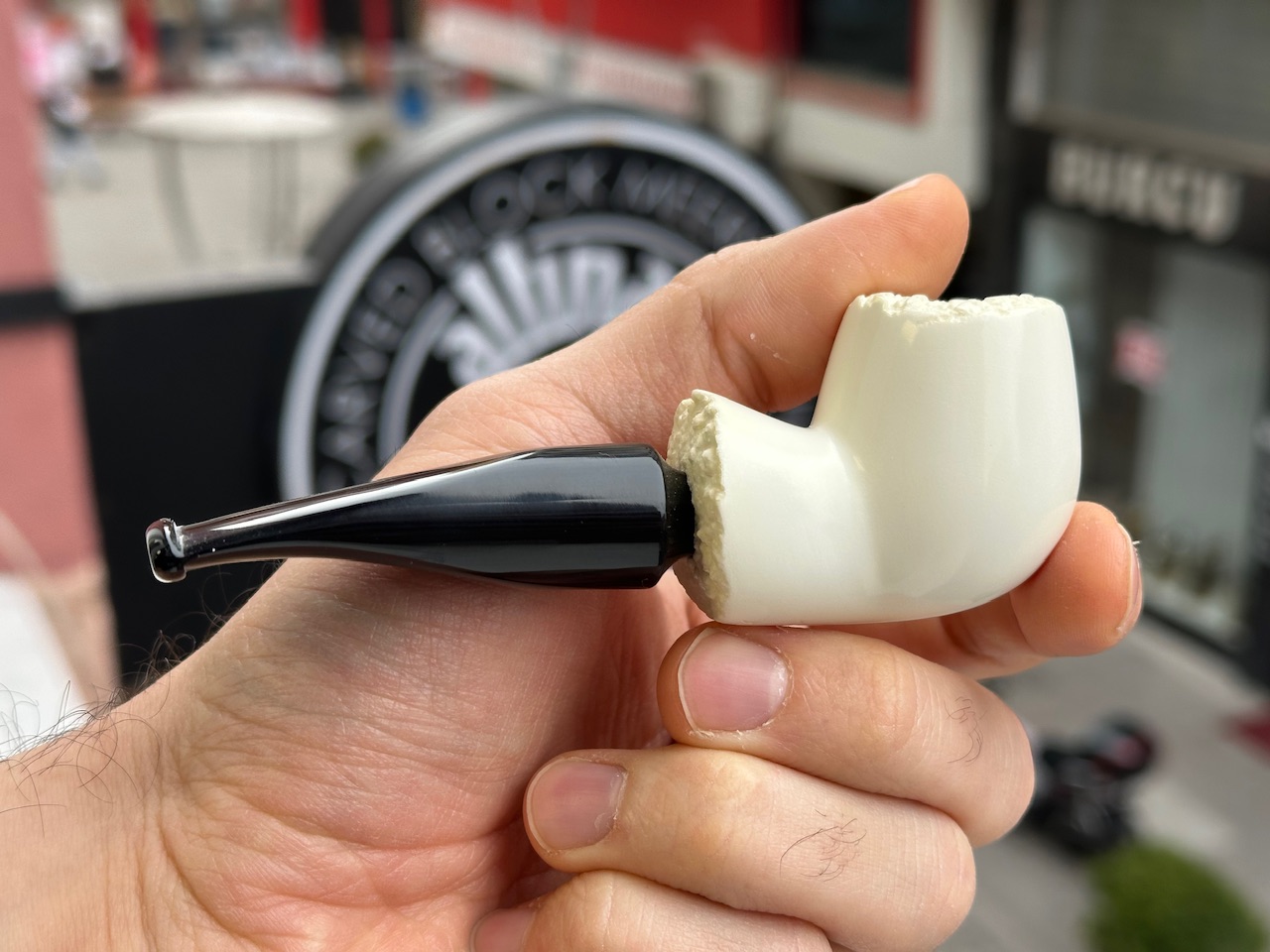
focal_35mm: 48
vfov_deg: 30.3
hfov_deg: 39.7
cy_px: 476
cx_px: 635
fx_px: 1761
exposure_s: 1/222
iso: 64
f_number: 1.78
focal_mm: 6.86
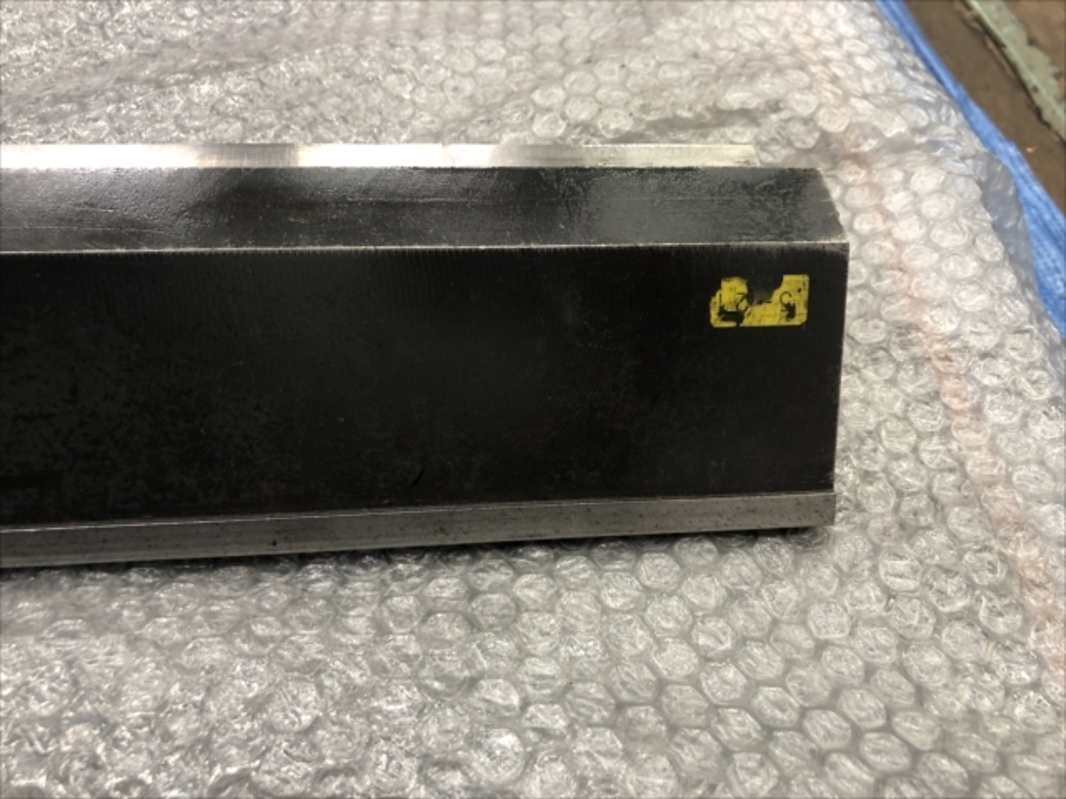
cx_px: 533
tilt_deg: -57.9
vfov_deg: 49.7
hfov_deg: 63.4
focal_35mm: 28
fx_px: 862
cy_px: 400
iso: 40
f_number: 1.8
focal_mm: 3.99
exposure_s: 1/17
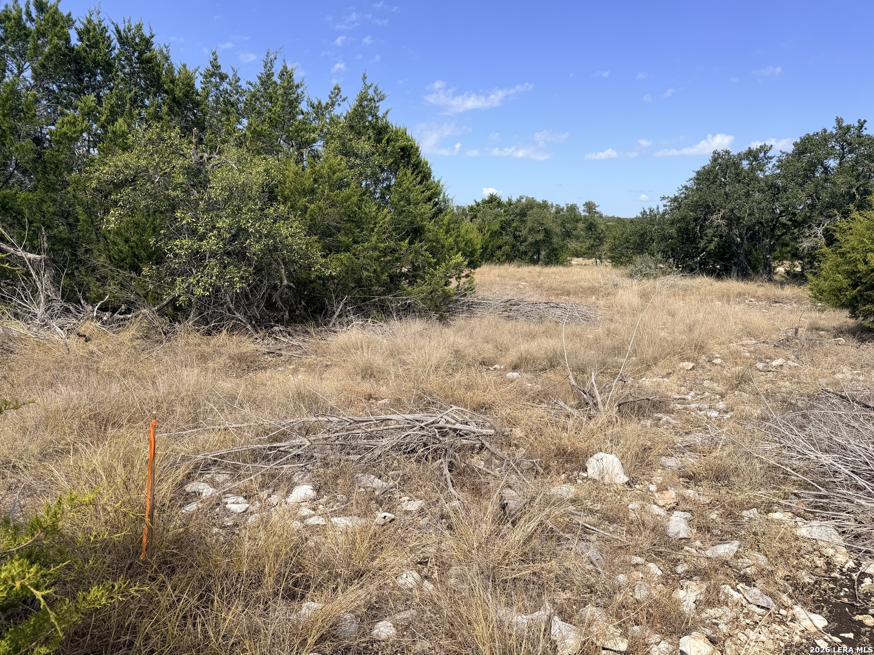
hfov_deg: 71.6
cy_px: 328
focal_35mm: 24
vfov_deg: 56.8
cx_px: 437
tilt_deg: -10.1
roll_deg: -0.5
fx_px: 606
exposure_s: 1/4975
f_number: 1.78
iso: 80
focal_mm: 6.76
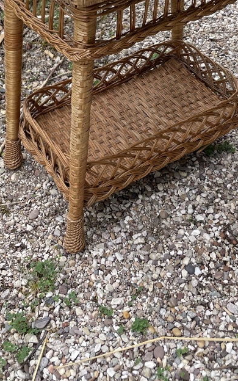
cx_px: 146
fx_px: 550
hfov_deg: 24.4
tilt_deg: -35.8
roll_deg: +0.3
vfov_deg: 36.3
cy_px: 54
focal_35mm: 53
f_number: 1.6
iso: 32
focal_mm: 4.2
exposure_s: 1/744
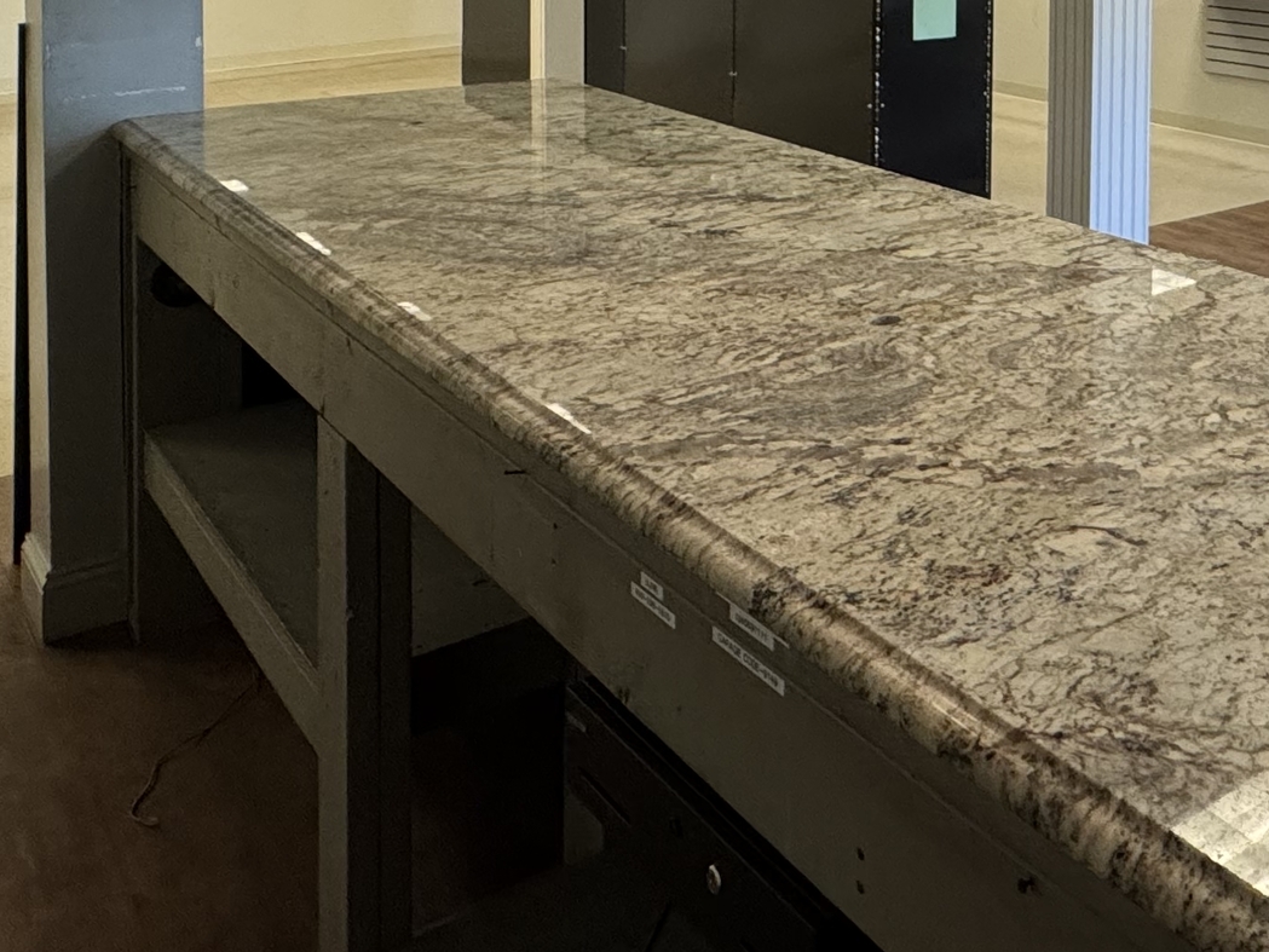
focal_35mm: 41
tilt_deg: -3.2
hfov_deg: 40.3
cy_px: -82
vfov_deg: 31.4
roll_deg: -1.5
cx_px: 1263
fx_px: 1503
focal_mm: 2.22
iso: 250
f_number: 2.2
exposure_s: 1/120
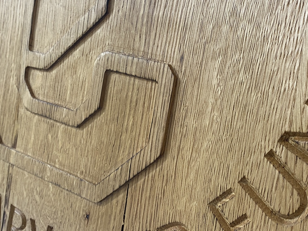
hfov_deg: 40.4
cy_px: 112
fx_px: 418
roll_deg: -0.4
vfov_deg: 30.9
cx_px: 151
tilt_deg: -18.9
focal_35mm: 47
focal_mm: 4.25
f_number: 1.8
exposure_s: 1/60
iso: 100
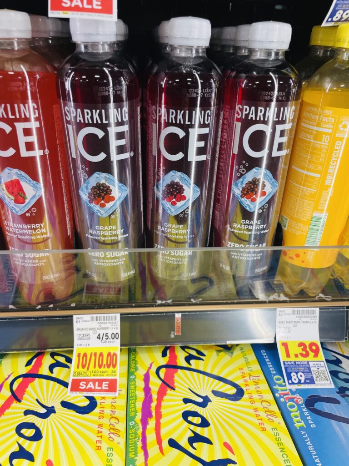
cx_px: 174
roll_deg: -1.7
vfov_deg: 67.3
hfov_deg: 53.1
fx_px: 350
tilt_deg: -21.9
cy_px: 233
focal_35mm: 26
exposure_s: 1/120
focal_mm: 4.2
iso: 64
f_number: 1.6
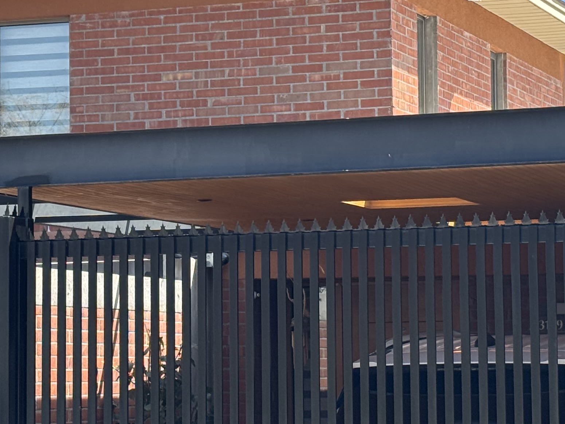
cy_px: 169
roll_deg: +1.0
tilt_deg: +5.5
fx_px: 2204
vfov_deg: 11.0
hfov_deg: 14.6
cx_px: 315
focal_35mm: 135
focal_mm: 5.96
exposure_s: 1/1458
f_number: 1.6
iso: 32
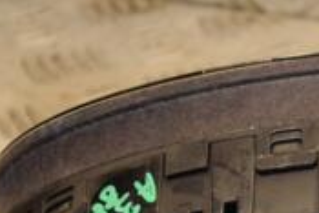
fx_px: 2643
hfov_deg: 6.8
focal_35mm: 298
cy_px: 275
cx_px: 414
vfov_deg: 4.6
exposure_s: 1/160
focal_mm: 58
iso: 800
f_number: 5
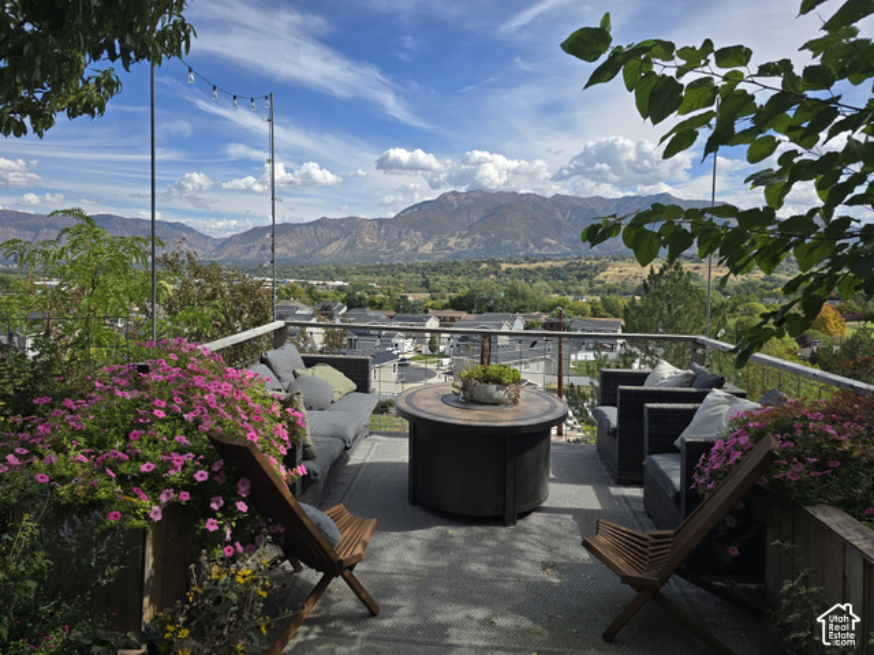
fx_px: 581
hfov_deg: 73.9
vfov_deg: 58.9
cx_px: 437
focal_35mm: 23
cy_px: 328
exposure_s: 1/777
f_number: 1.7
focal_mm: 6.3
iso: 12
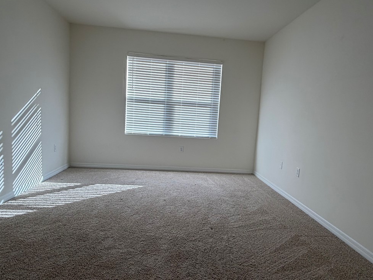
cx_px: 195
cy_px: 142
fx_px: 248
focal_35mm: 23
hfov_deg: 73.9
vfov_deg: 58.9
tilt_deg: -5.1
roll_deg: -3.4
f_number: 2.2
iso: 80
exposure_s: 1/120
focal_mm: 2.22
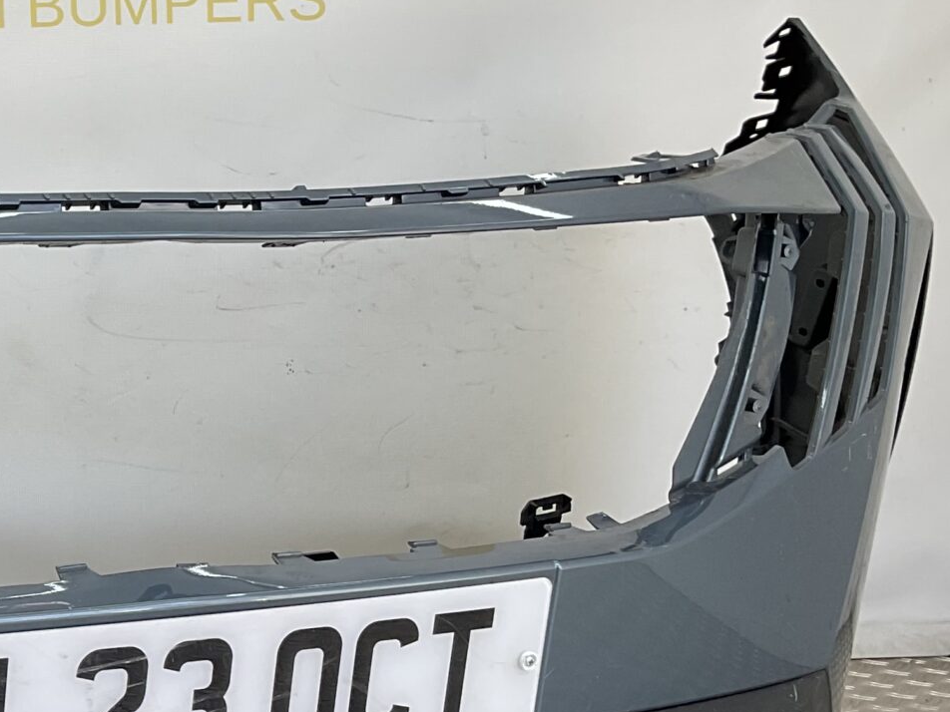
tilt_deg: -9.4
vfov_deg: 18.8
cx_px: -213
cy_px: 487
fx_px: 2141
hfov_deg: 22.8
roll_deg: +0.0
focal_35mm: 78
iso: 16
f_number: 1.8
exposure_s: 1/143
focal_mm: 3
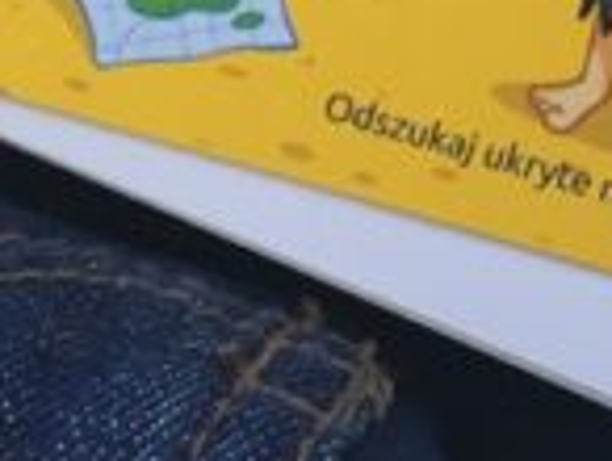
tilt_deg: -57.9
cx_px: 801
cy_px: -365
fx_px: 2249
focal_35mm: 127
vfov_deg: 11.0
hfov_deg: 14.8
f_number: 2.2
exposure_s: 1/33
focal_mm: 4.15
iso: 100
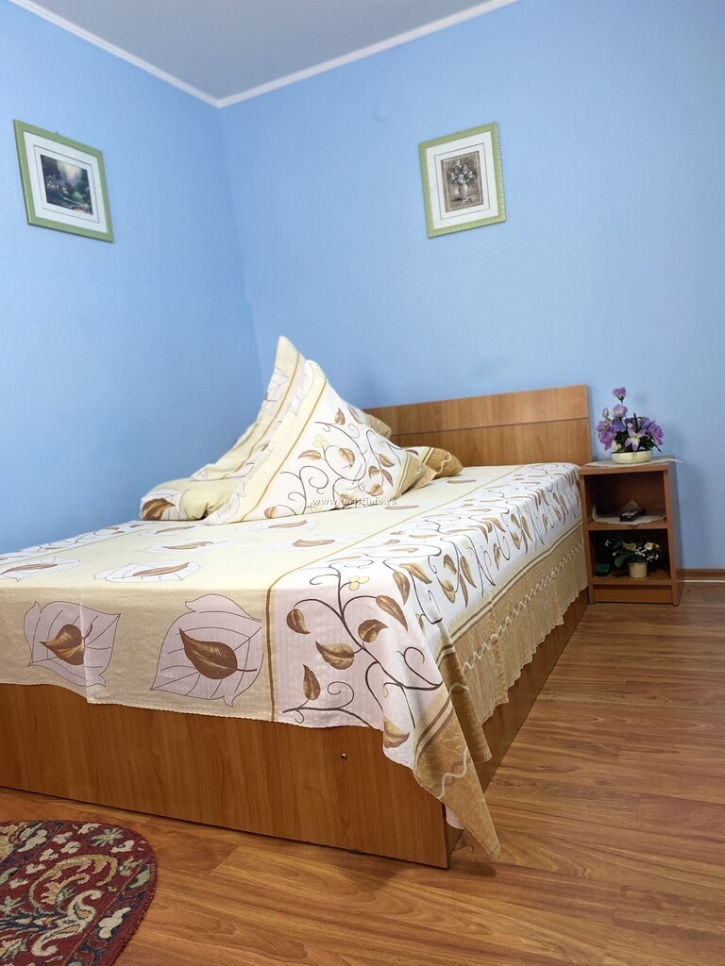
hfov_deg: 53.1
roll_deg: +6.0
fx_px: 726
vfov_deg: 67.3
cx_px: 362
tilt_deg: -4.0
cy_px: 483
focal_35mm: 26
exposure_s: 1/59
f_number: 1.8
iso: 500
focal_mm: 4.25
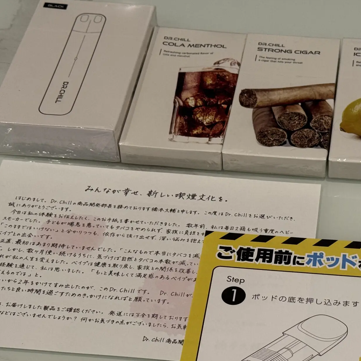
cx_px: 255
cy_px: 221
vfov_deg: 19.7
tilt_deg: -45.8
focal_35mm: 88
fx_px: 1038
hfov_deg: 19.6
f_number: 1.78
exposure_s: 1/50
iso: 125
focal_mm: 6.76
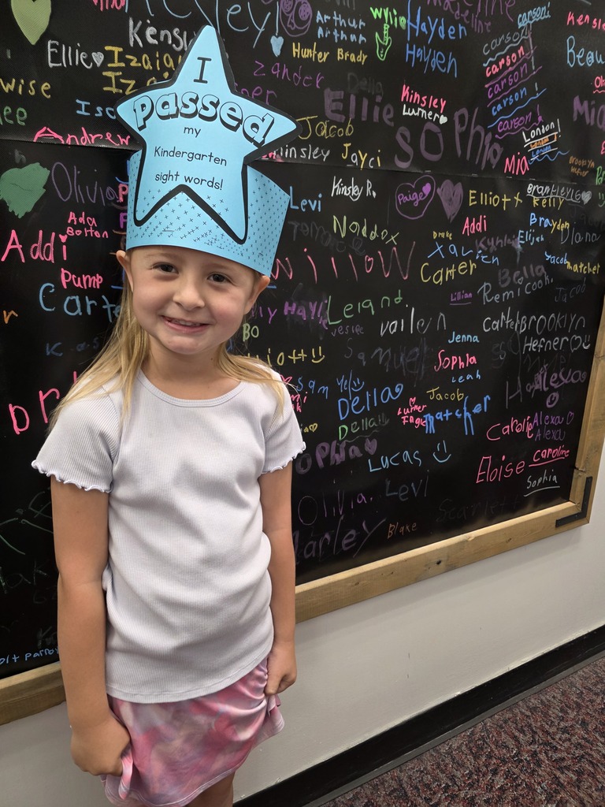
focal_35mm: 23
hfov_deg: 58.9
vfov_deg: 73.9
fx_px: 536
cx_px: 302
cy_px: 404
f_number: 1.7
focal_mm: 6.3
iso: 320
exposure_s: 1/120
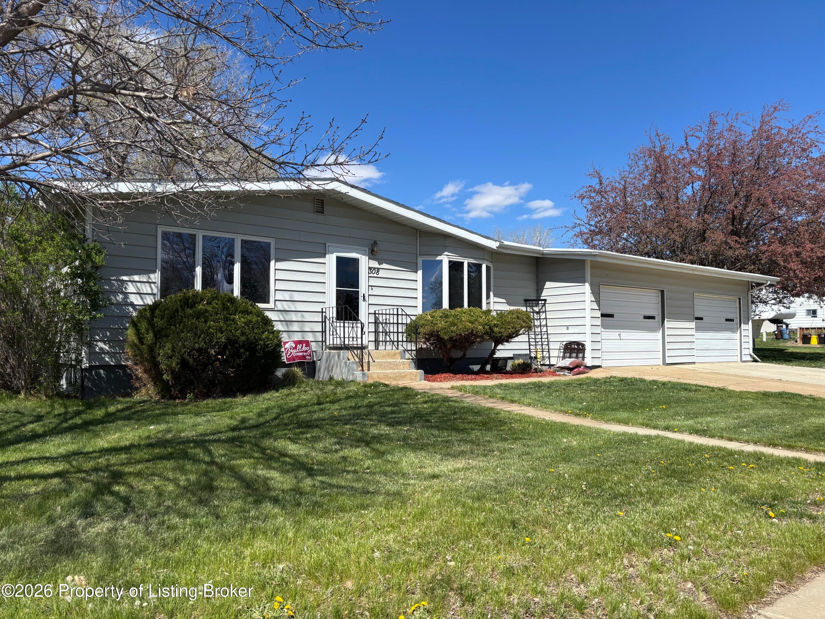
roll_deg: +0.0
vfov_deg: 53.1
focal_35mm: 26
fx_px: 620
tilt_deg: +2.8
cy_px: 310
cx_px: 412
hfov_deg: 67.3
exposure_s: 1/3106
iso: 50
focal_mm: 5.96
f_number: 1.6
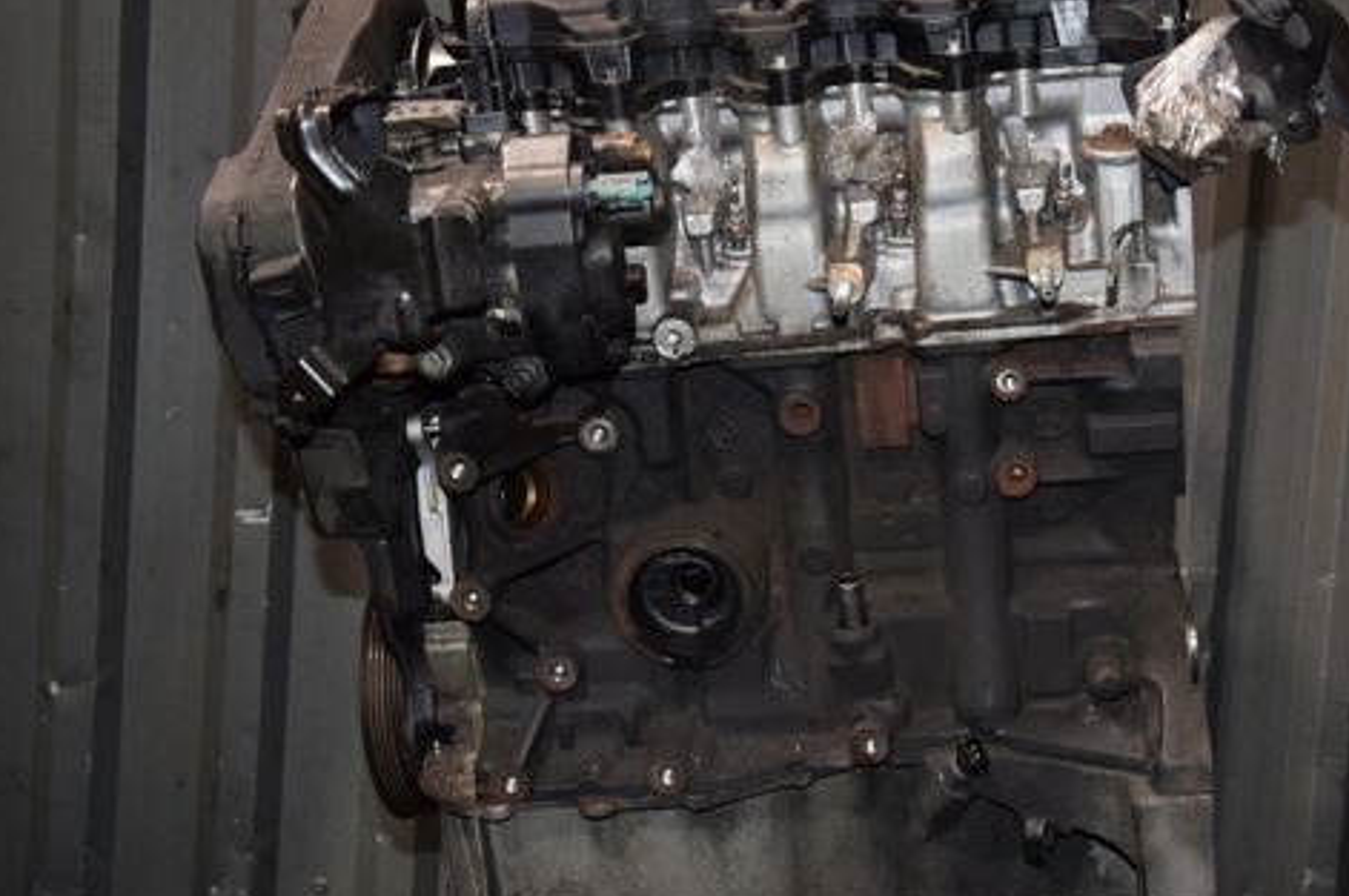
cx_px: 854
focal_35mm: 53
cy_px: 467
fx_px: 1984
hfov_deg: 37.3
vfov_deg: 25.5
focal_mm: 26
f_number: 5
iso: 800
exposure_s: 1/60
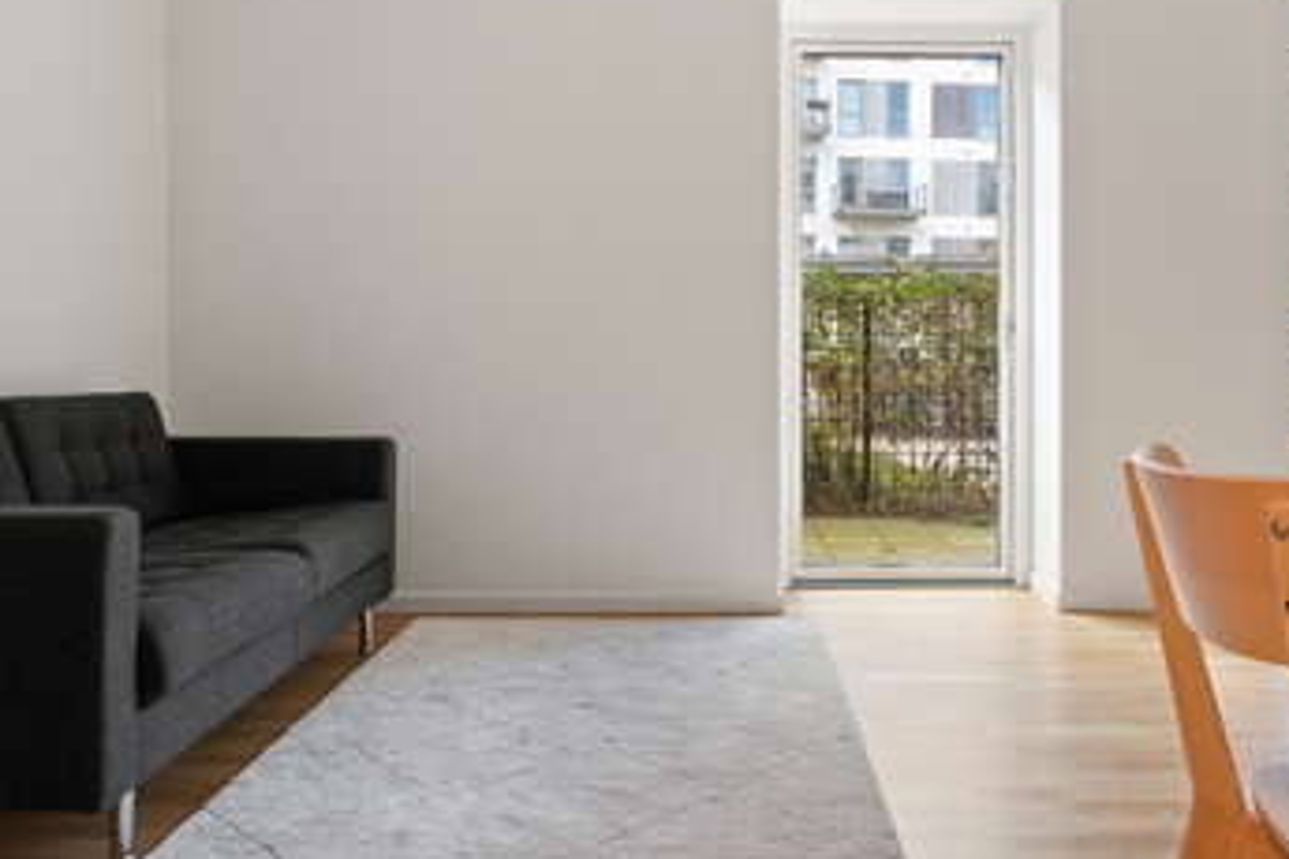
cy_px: 347
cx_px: 725
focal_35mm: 29
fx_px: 1033
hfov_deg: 63.7
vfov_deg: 45.0
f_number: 8
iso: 200
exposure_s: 1/3
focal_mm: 15.8
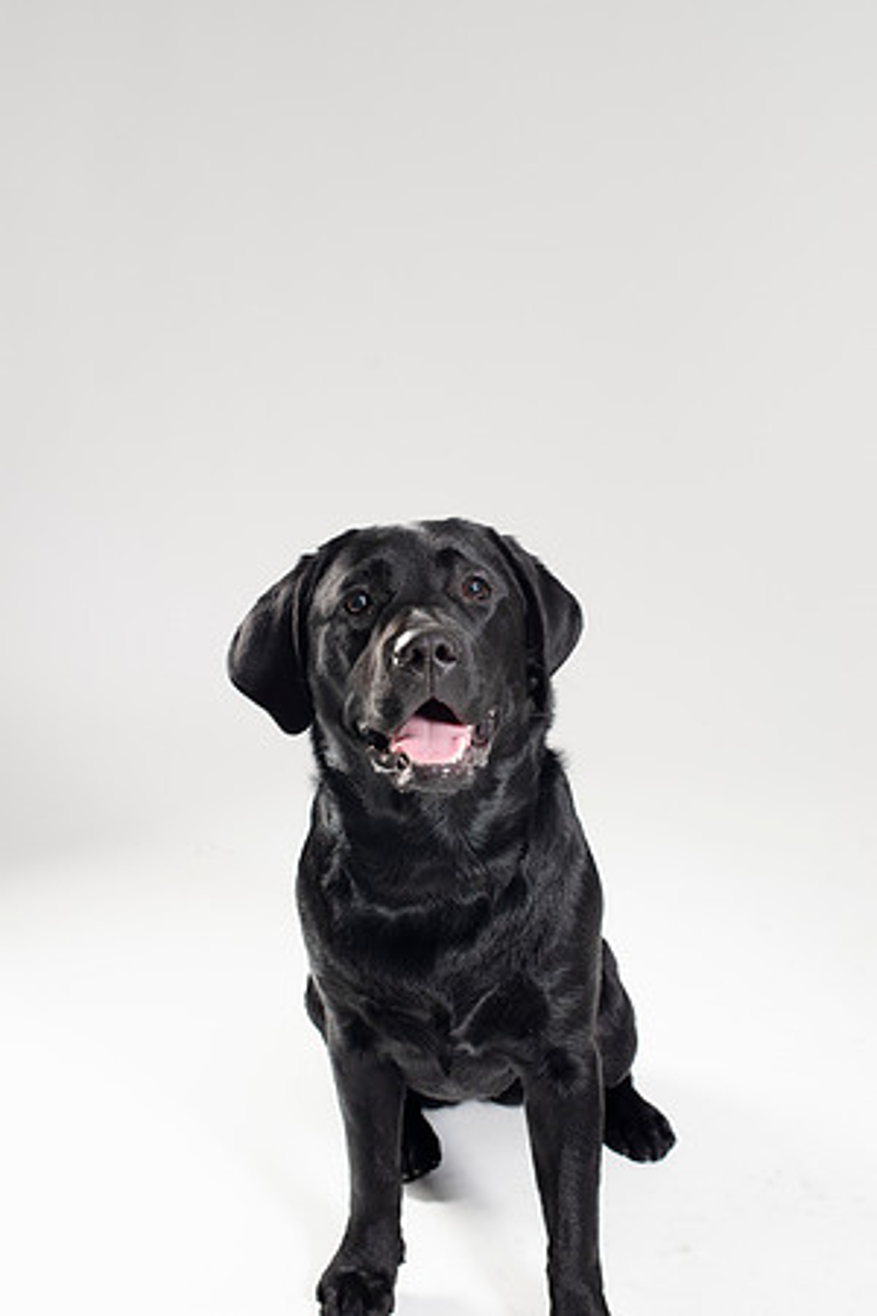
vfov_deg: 39.6
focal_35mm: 50
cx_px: 438
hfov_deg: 27.0
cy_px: 658
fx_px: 1827
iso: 250
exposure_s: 1/200
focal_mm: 50
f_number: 6.3
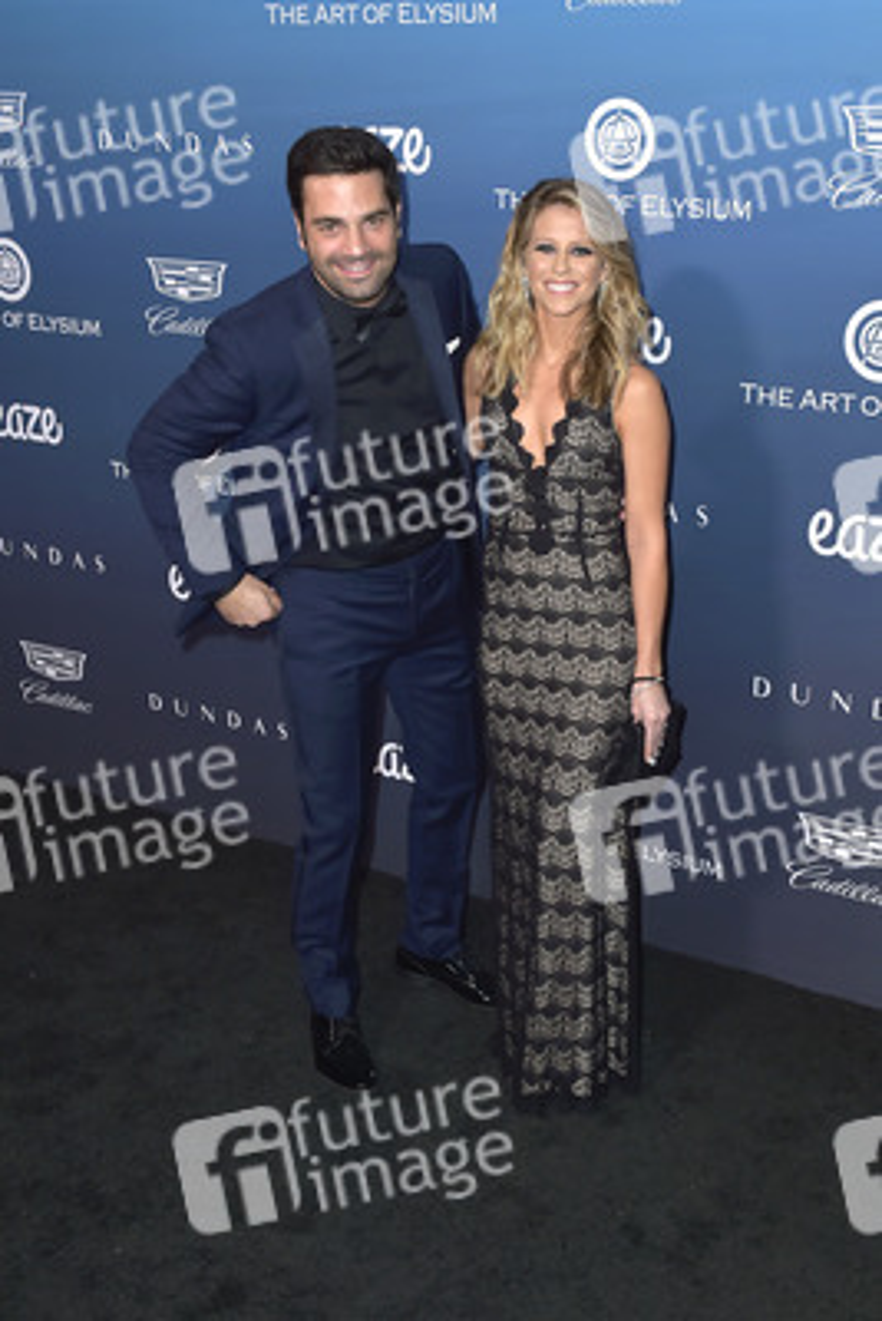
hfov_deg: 36.9
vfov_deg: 53.1
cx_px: 441
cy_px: 660
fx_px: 1322
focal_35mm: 36
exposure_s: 1/250
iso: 250
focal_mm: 36
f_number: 5.6
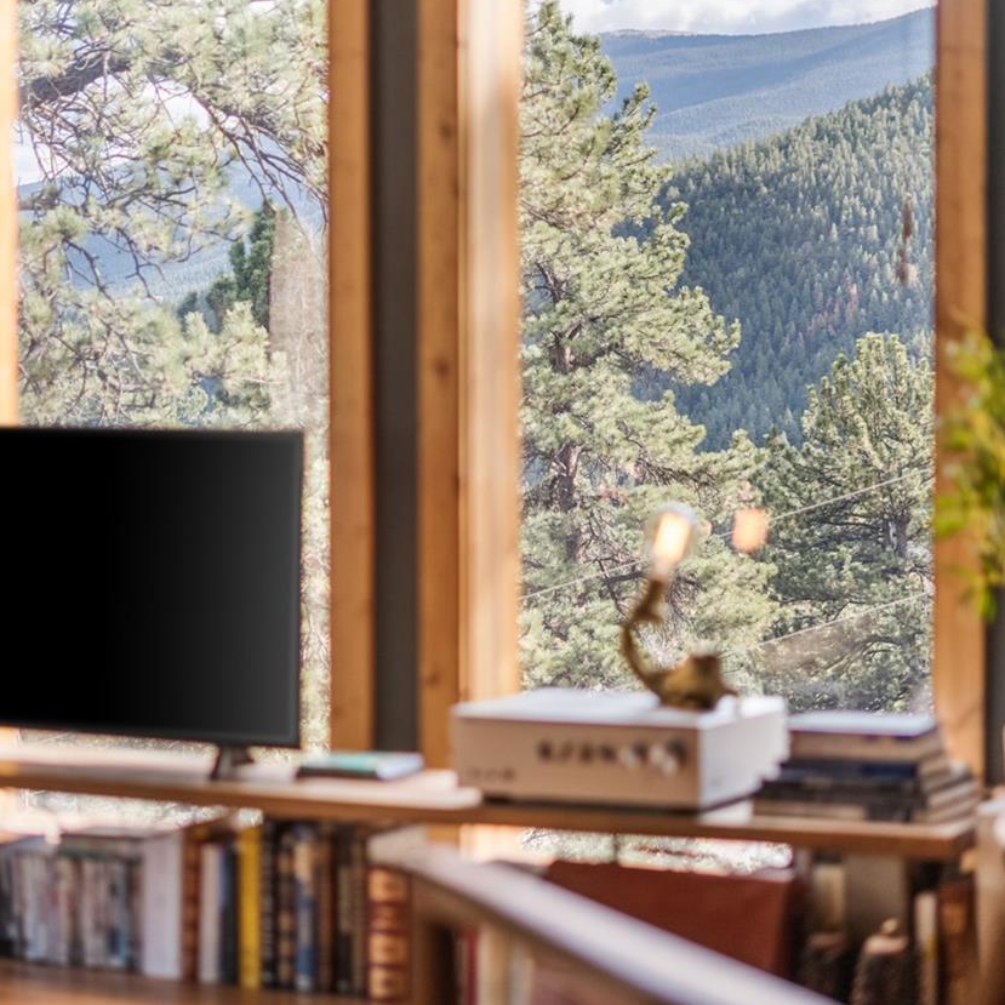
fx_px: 2693
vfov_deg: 21.1
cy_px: 444
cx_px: 435
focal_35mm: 82
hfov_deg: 21.1
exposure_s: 1/500
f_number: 1.8
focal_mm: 50
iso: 400
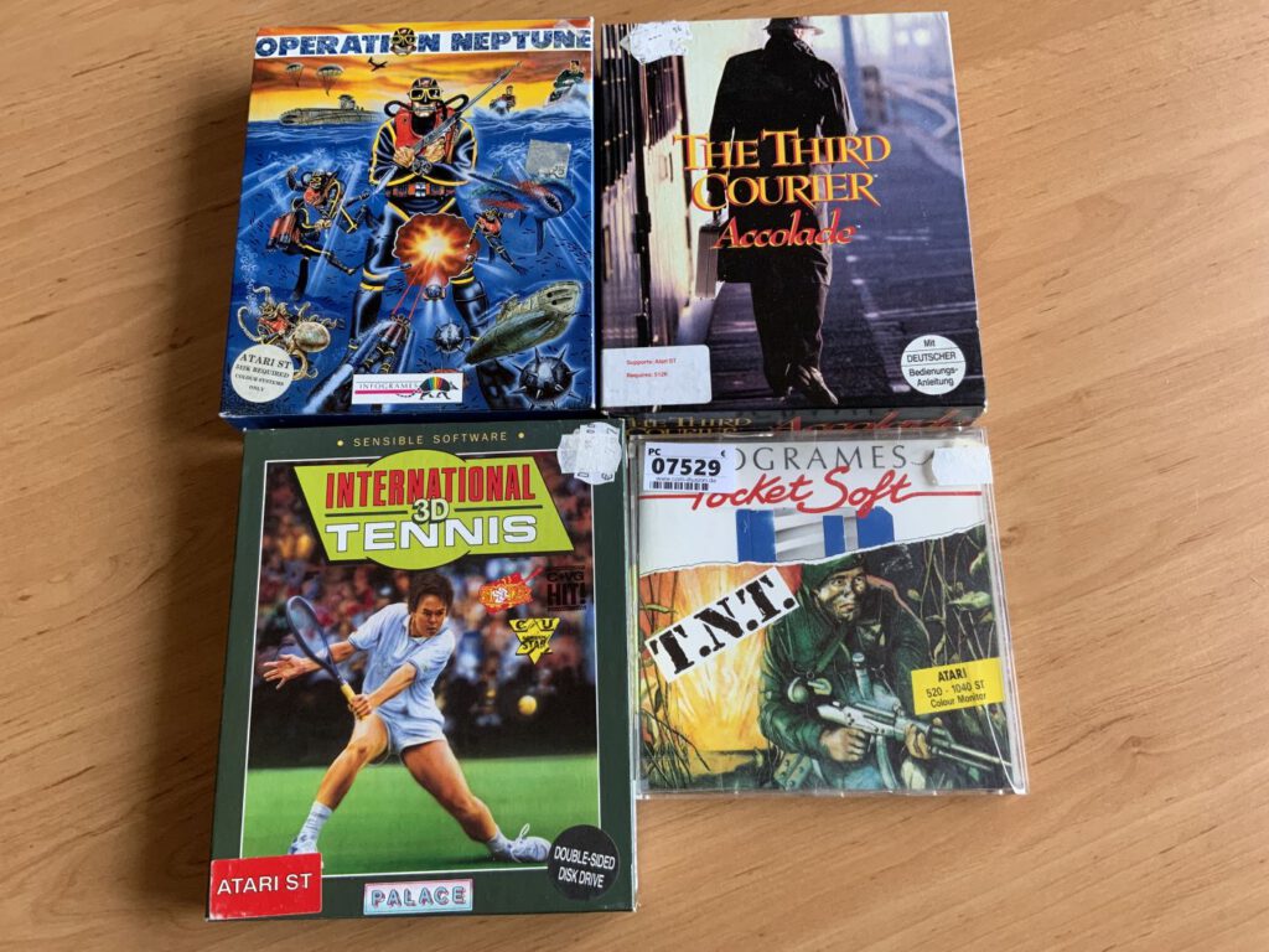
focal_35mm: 29
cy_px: 476
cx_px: 634
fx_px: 1063
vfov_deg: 48.2
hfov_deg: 61.7
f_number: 1.8
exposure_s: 1/50
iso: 64
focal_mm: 3
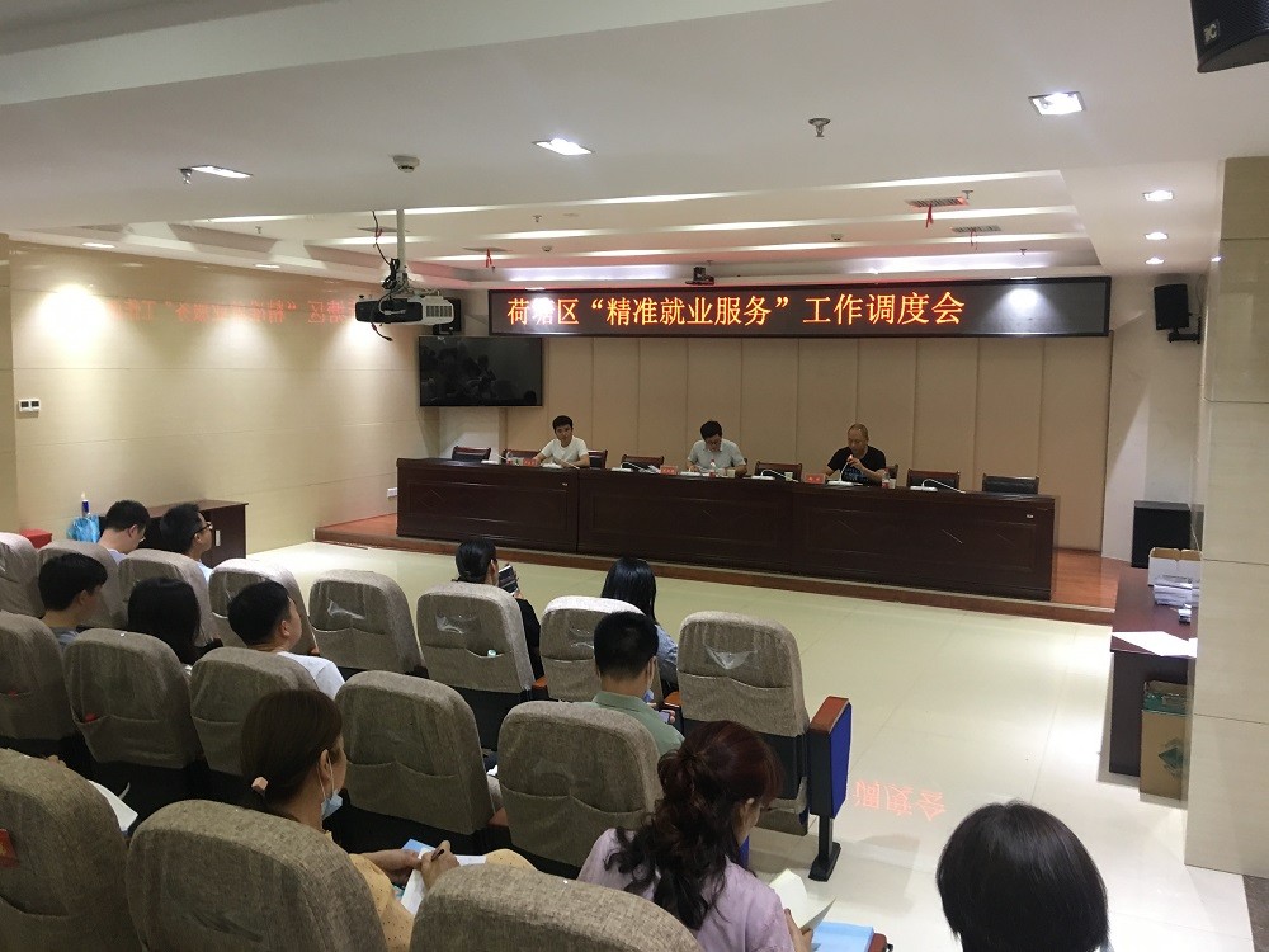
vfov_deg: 48.2
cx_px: 634
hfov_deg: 61.7
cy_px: 476
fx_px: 1063
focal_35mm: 29
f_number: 2.2
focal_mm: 4.15
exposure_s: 1/17
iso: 64
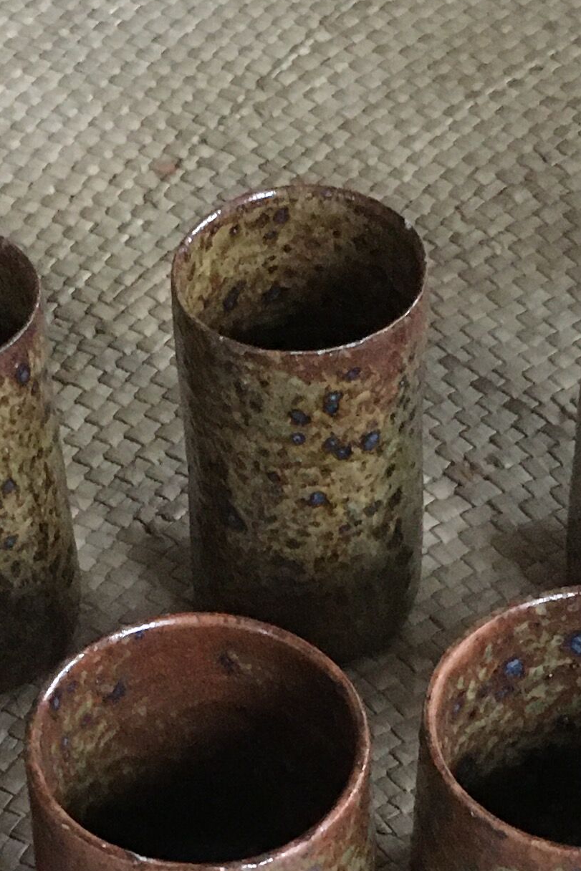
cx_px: 199
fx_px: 2420
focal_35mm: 100
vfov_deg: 19.9
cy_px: 817
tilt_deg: -49.8
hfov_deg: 13.7
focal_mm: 4.15
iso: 500
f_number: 2.2
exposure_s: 1/17
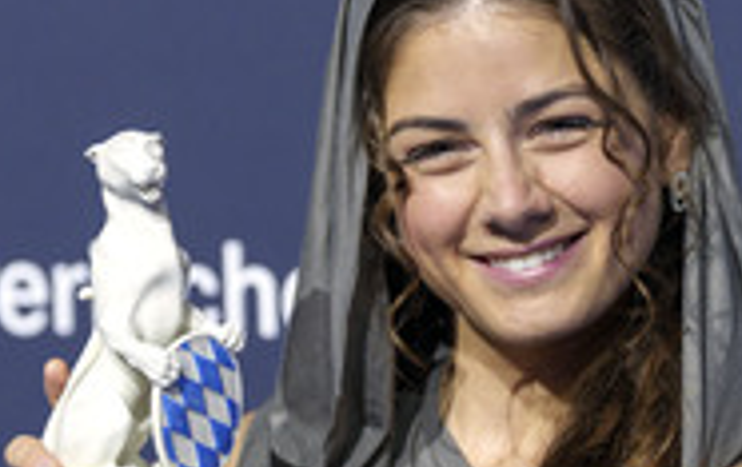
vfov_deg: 3.9
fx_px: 6888
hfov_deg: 6.2
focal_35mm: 340
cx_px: 433
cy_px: 419
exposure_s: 1/400
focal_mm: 138
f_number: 2.8
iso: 800
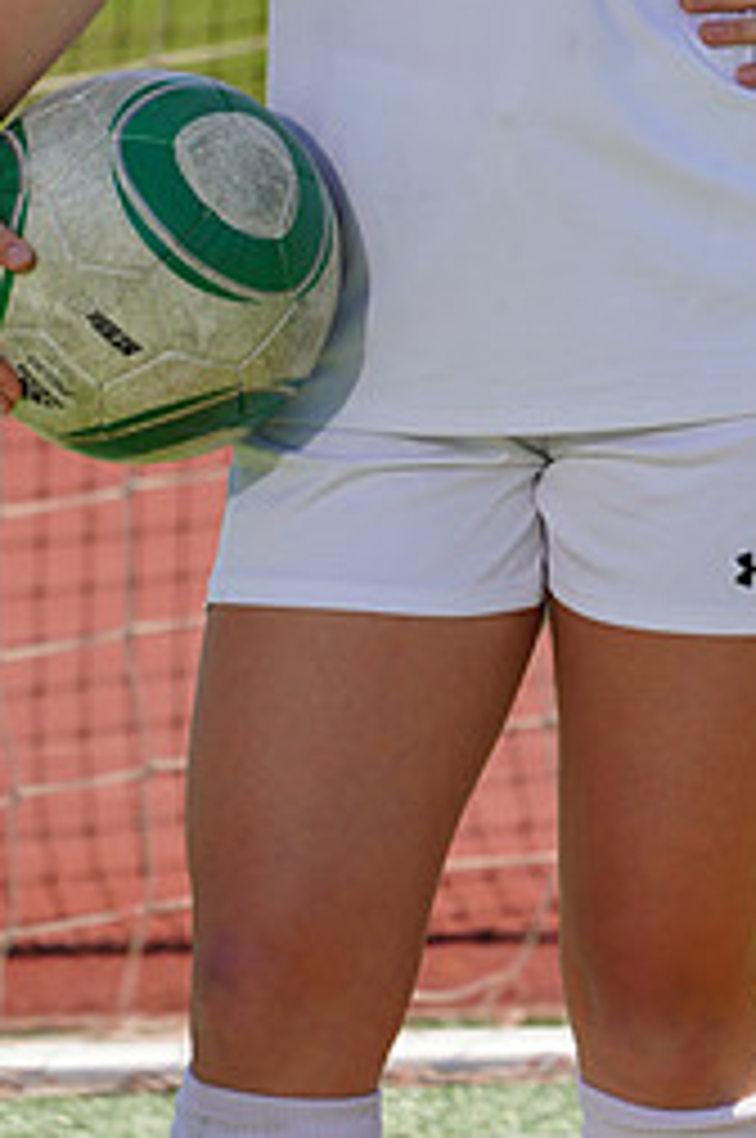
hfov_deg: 1.5
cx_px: 567
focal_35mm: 918
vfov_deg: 2.2
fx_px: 28994
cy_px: -162
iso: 200
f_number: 13
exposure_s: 1/250
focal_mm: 400
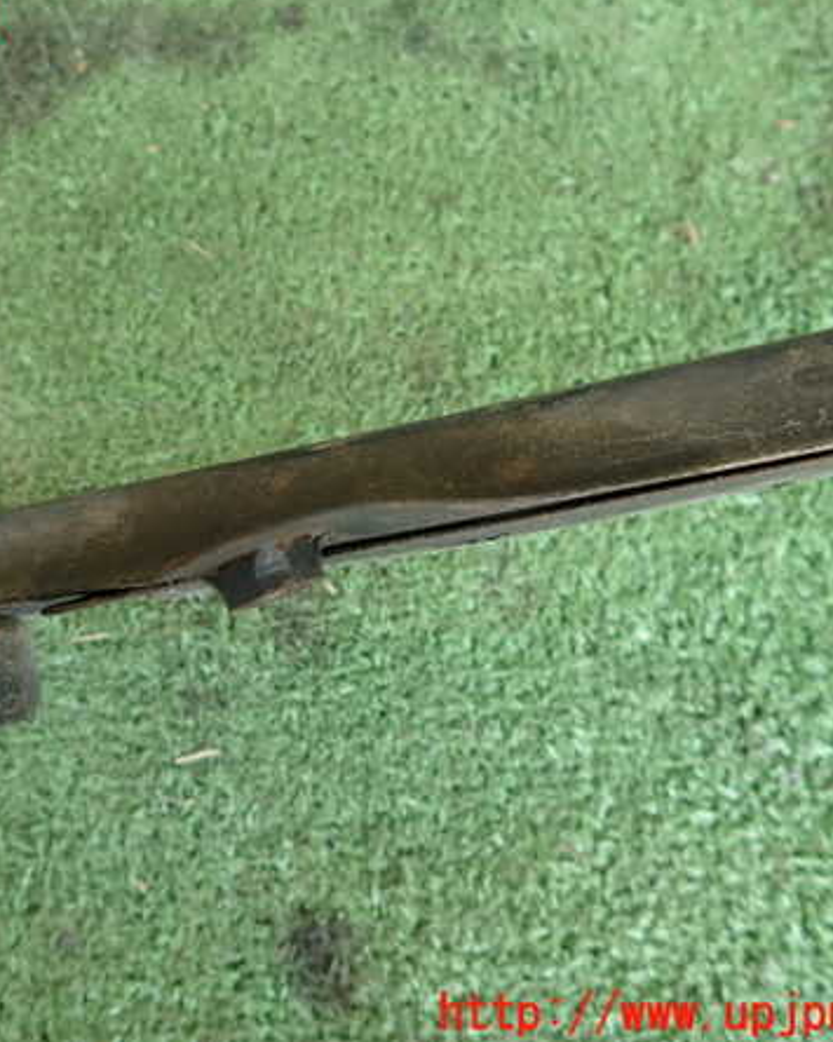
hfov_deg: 43.8
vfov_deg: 54.2
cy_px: 516
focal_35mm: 33
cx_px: 265
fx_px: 1017
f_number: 2
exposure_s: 1/60
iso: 200
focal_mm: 4.5
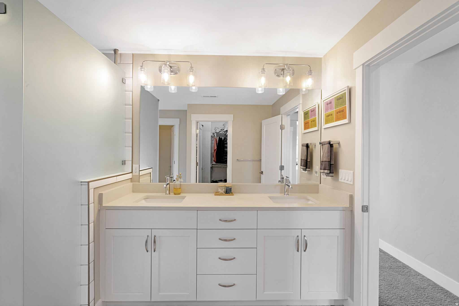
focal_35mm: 16
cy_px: 153
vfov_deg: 73.8
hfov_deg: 96.7
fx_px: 204
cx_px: 230
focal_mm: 16
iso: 400
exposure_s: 1/5
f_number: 9
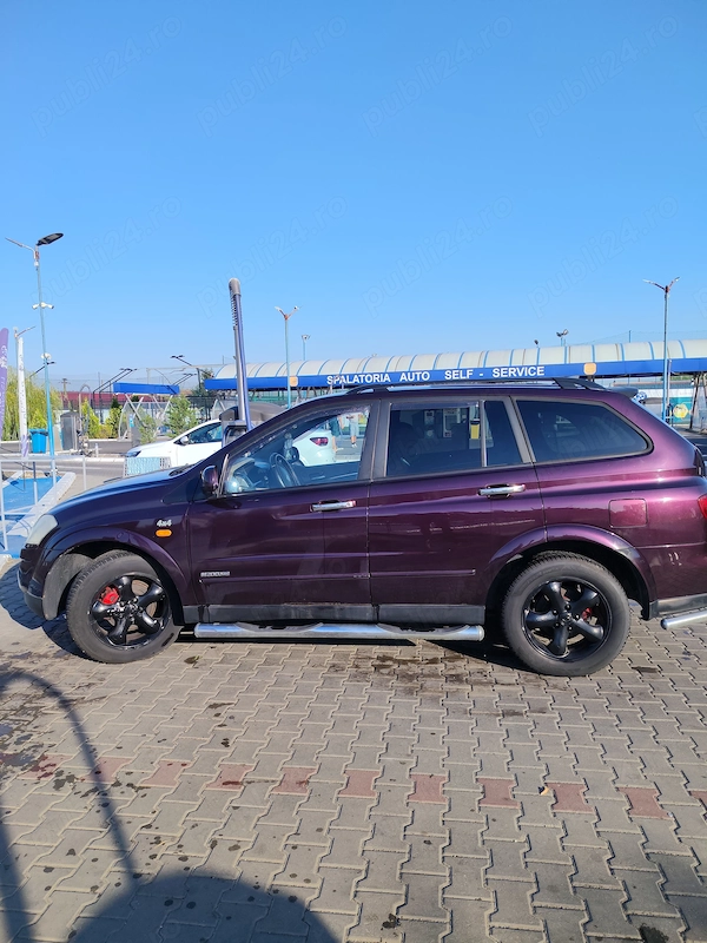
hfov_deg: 56.8
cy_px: 472
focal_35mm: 24
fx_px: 654
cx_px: 354
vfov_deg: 71.6
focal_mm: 5.24
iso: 52
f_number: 1.7
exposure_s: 1/823
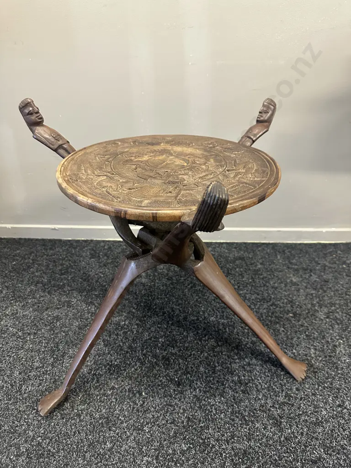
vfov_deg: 71.6
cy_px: 234
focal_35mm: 24
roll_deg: -0.1
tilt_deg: -31.3
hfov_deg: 56.8
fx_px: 324
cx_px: 176
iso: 500
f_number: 1.78
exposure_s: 1/50
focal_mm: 6.86
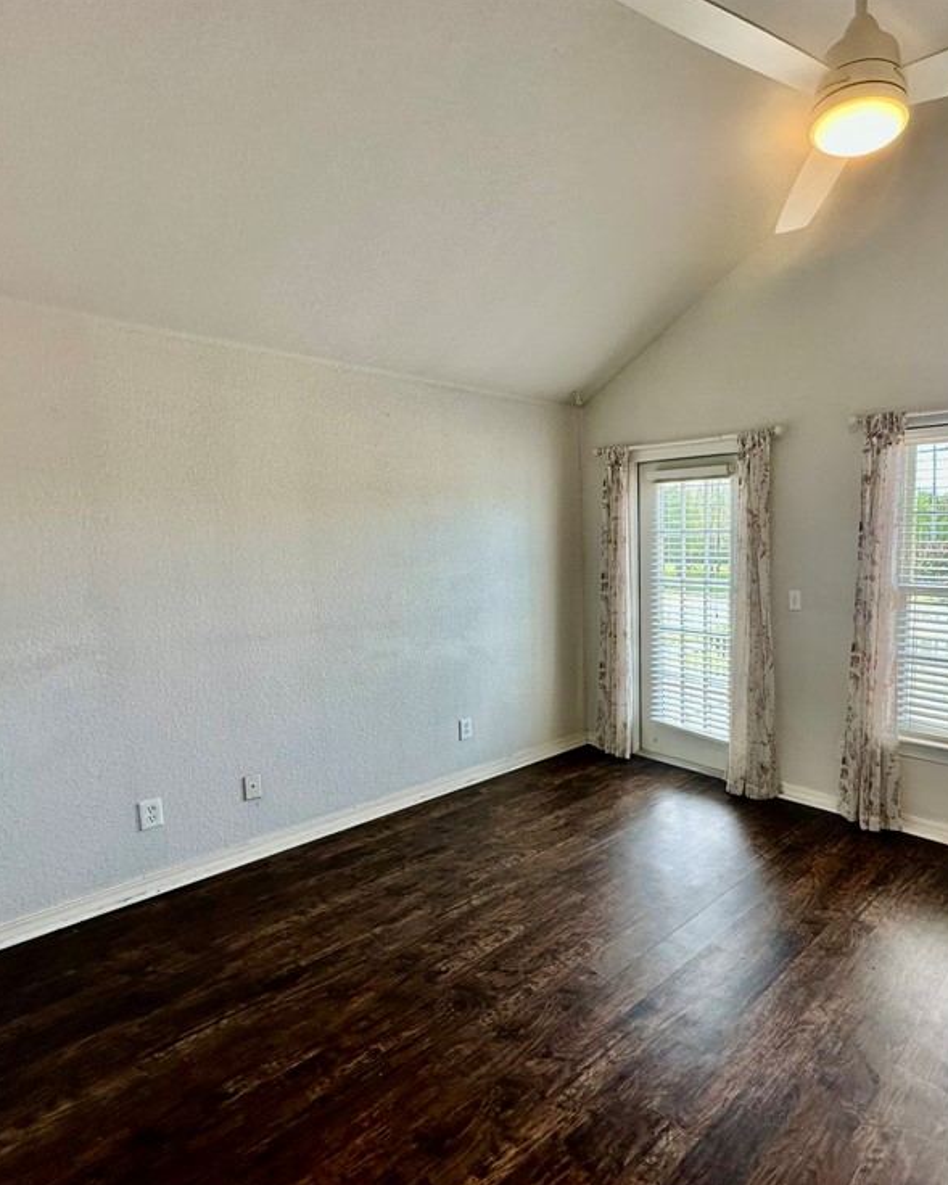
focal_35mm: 19
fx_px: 666
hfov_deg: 68.8
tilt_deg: -6.1
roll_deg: +0.4
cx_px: 634
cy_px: 612
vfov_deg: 83.3
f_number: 2.2
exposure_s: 1/120
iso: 80
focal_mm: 2.22
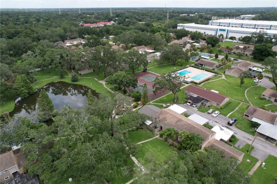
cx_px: 138
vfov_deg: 57.2
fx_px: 169
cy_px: 92
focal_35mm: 22
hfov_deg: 78.6
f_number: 2.8
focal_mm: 8.38
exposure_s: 1/320
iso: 100
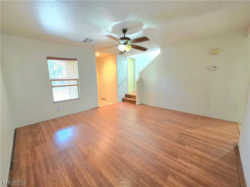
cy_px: 94
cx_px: 125
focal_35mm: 13
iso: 800
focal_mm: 2.2
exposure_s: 1/60.2
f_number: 1.9
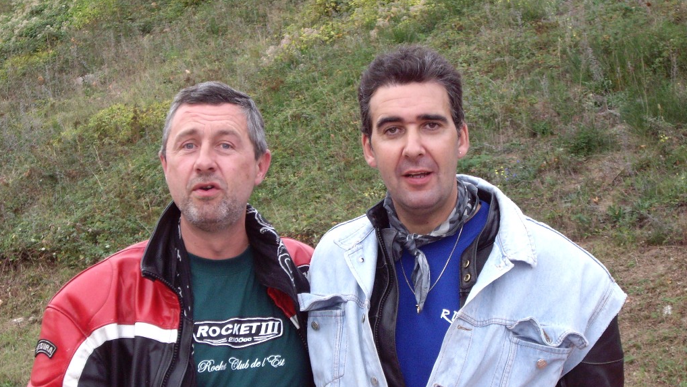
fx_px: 1877
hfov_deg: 20.7
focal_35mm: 103
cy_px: 199
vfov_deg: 11.8
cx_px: 344
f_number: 4.6
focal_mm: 15.3
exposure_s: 1/160
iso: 200
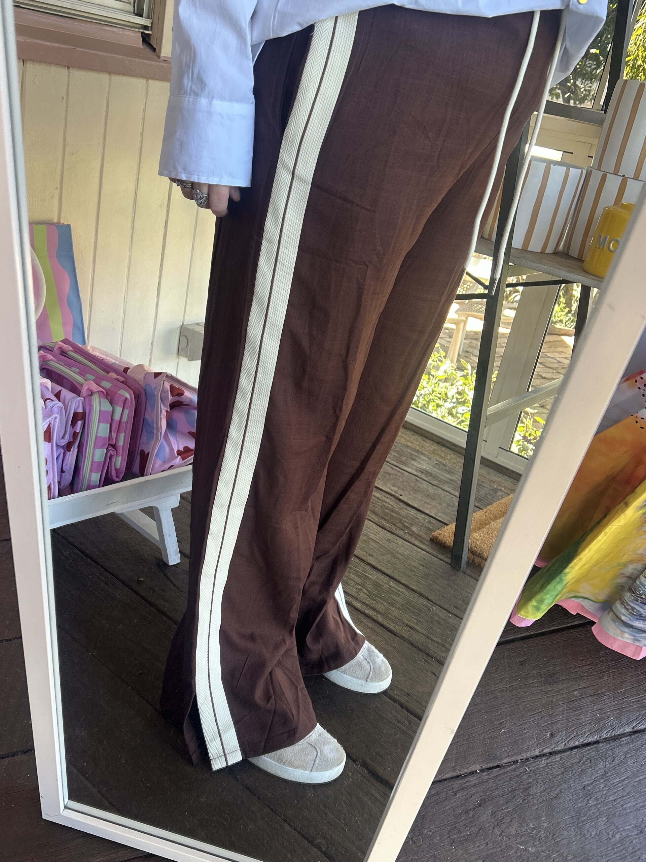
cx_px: 323
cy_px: 431
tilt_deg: -55.3
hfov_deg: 53.1
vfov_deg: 67.3
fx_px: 647
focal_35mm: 26
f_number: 1.5
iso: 100
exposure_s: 1/121
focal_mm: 5.7
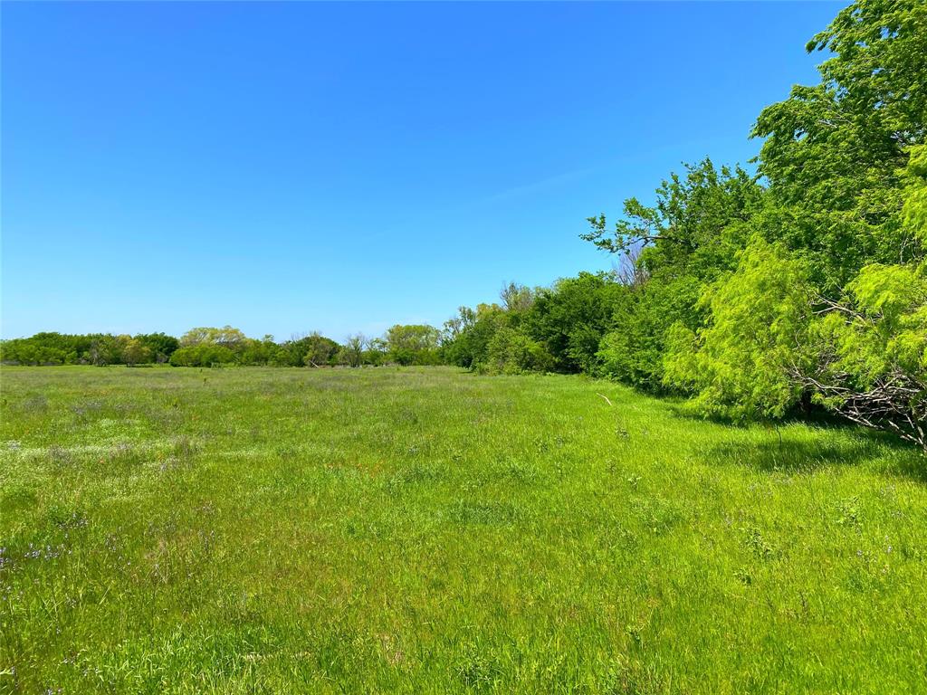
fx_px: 696
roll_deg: -0.7
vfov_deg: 53.1
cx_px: 464
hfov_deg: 67.3
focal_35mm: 26
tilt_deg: +0.3
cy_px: 348
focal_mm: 4.25
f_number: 1.8
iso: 32
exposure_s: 1/2571
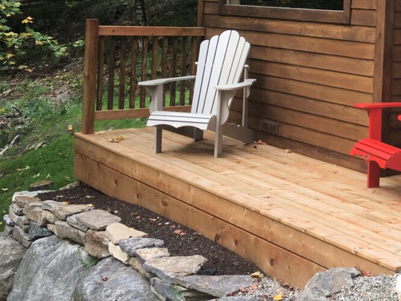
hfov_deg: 26.6
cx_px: 443
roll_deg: -2.5
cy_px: 11
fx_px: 776
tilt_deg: +0.1
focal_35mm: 67
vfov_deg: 21.3
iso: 25
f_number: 2.2
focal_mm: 4.15
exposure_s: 1/120
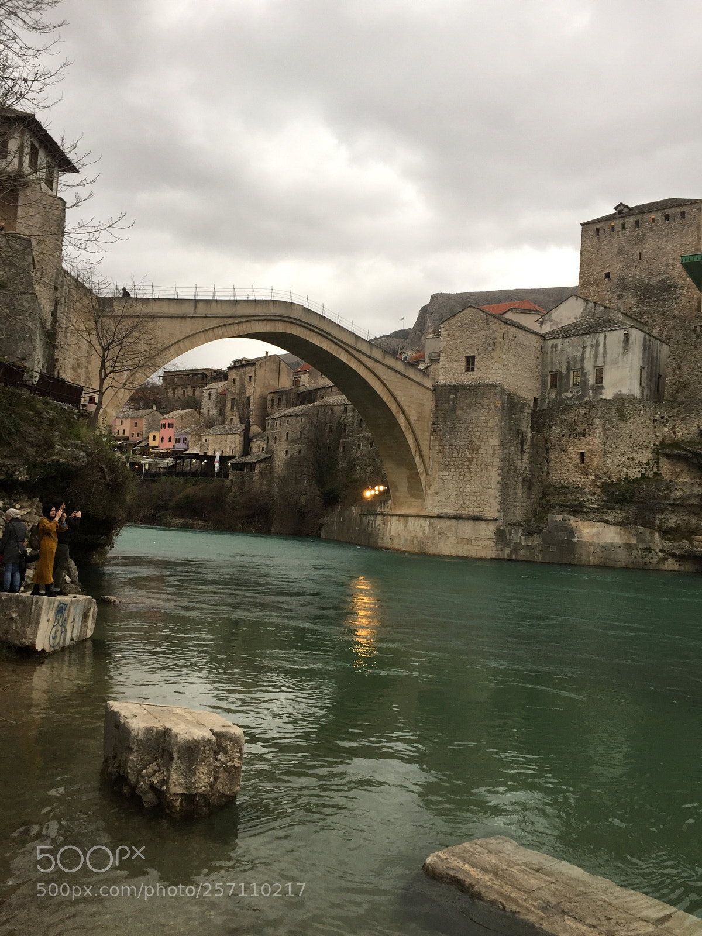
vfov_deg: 61.7
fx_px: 784
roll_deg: -2.6
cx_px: 351
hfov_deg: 48.2
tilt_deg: +3.2
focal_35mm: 29
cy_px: 468
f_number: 2.2
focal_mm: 4.15
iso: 40
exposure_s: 1/100
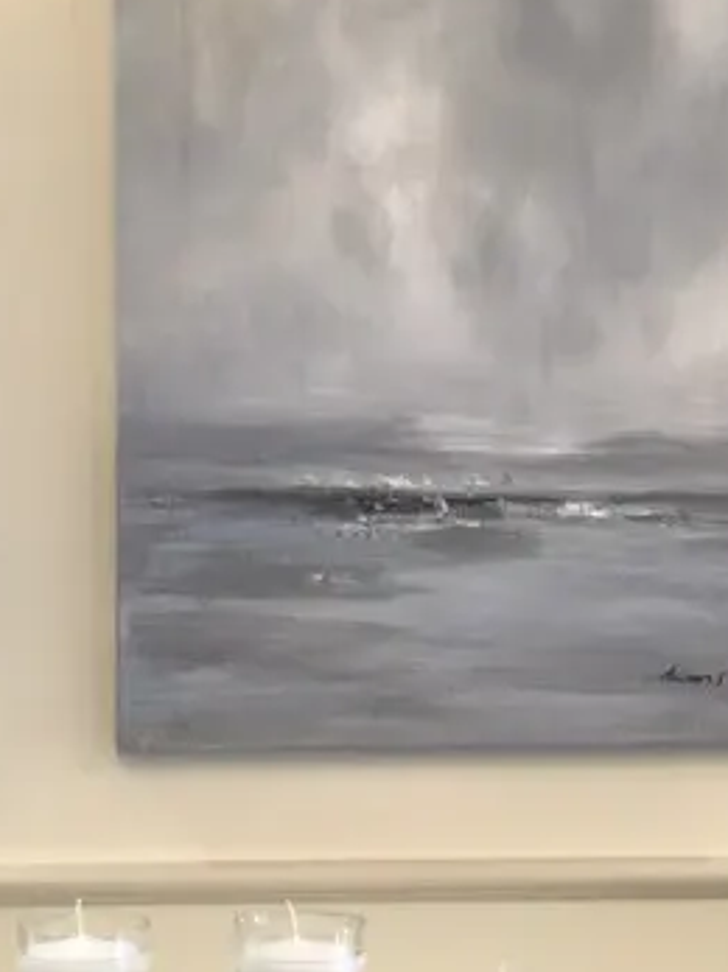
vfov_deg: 16.7
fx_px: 3227
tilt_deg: -10.1
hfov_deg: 12.9
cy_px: 1011
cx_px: 232
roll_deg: +0.7
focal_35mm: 115
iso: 160
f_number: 2.4
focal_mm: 6
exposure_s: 1/14
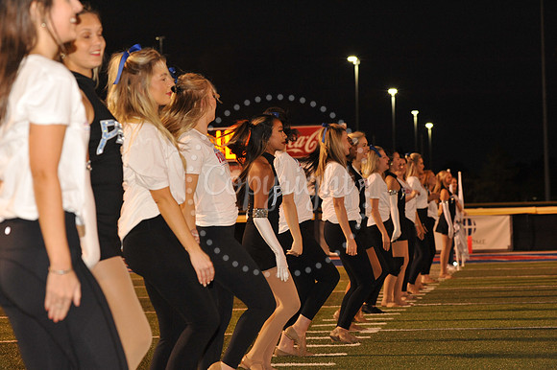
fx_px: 1933
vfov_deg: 11.0
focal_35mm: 125
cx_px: 278
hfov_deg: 16.4
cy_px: 185
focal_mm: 125
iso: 2500
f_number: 7.1
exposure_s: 1/160
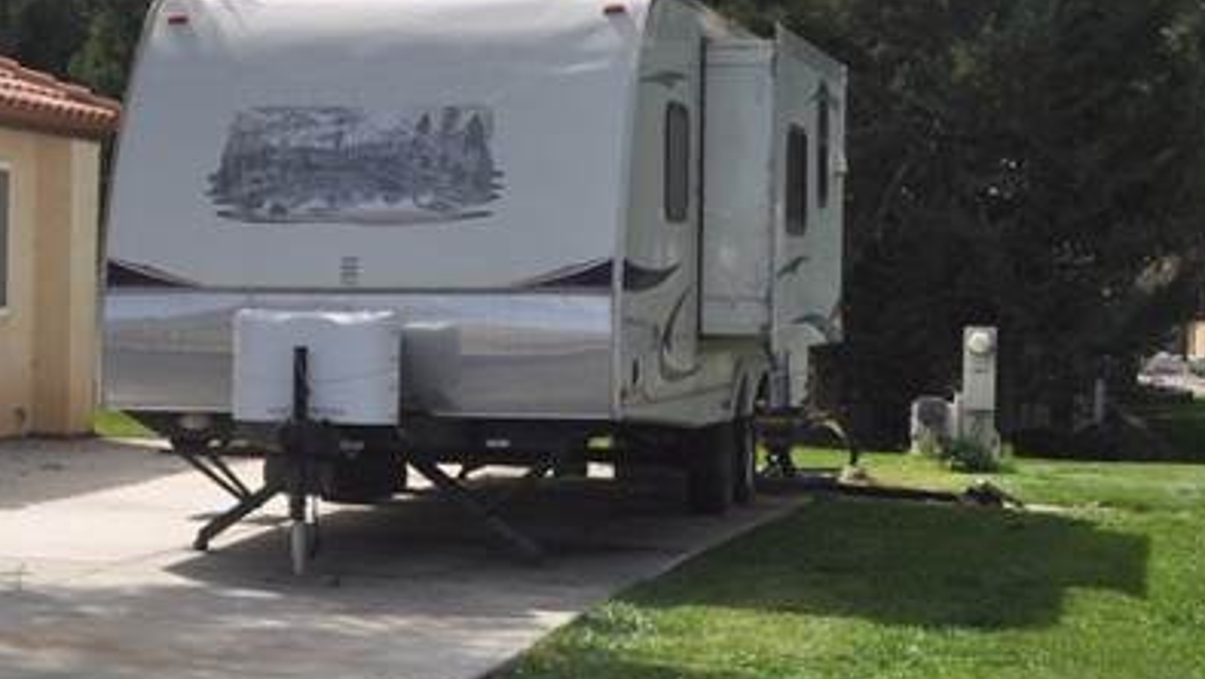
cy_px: 318
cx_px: -321
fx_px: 3388
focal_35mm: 106
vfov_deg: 11.4
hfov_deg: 18.8
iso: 200
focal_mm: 26
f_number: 11
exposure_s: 1/200
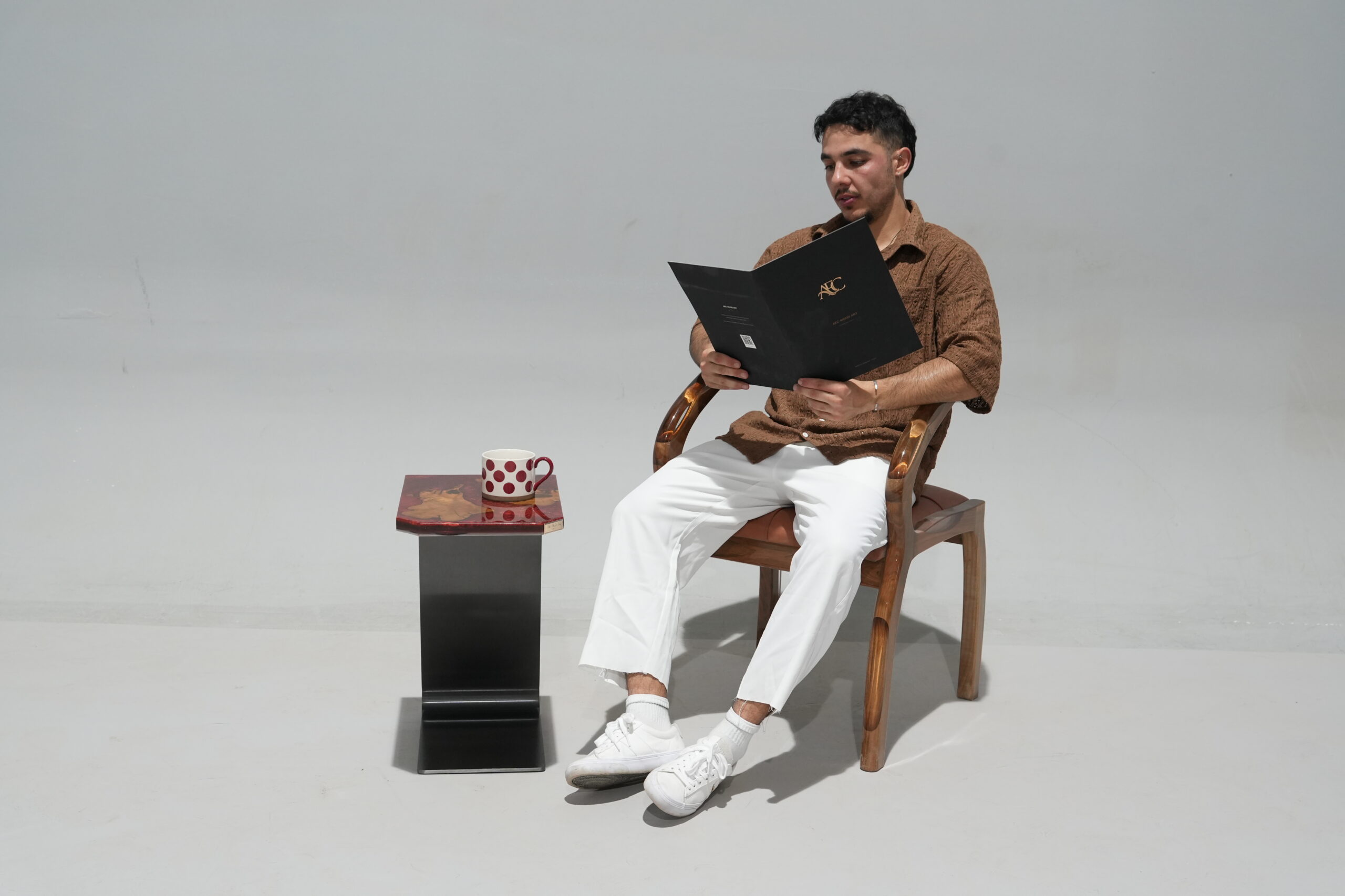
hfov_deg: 43.6
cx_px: 672
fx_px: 1681
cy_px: 448
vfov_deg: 29.9
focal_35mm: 45
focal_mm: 45
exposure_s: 1/20
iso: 2000
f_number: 5.6
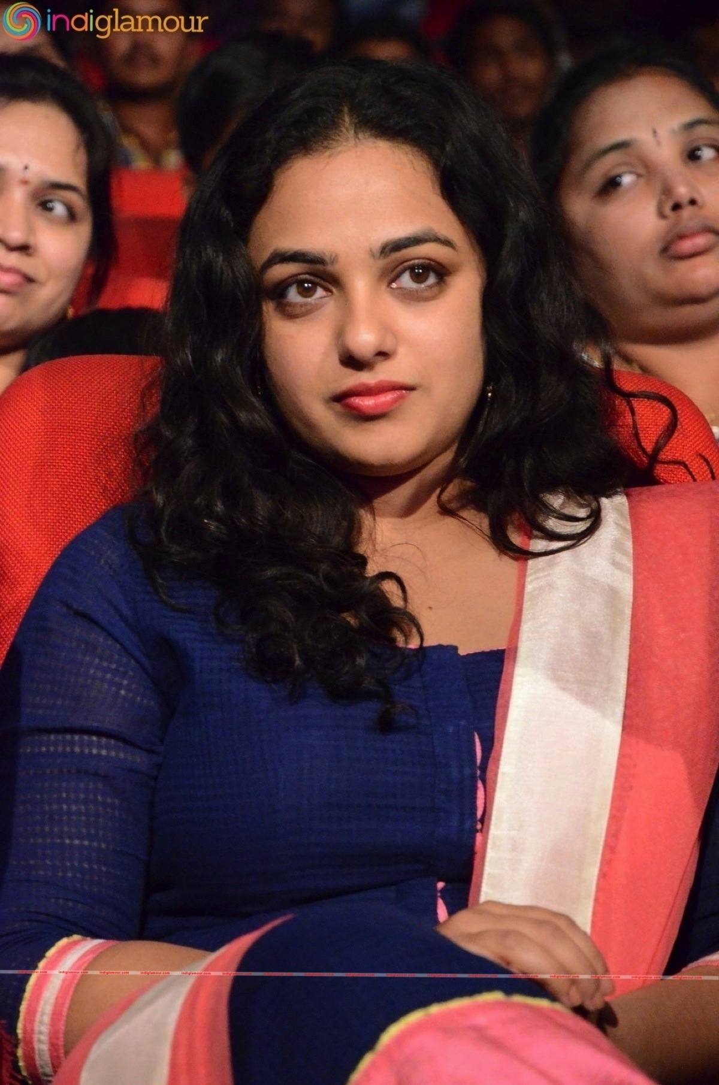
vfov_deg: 13.1
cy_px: 542
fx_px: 4738
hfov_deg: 8.7
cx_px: 360
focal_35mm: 158
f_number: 5.6
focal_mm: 105
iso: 8000
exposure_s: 1/125
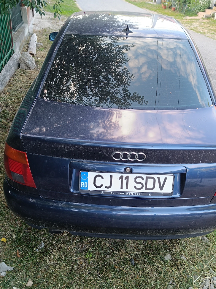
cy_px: 144
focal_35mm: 24
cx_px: 108
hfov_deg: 56.8
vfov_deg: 71.6
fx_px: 200
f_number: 1.88
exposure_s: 1/101
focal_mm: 5.59
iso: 395
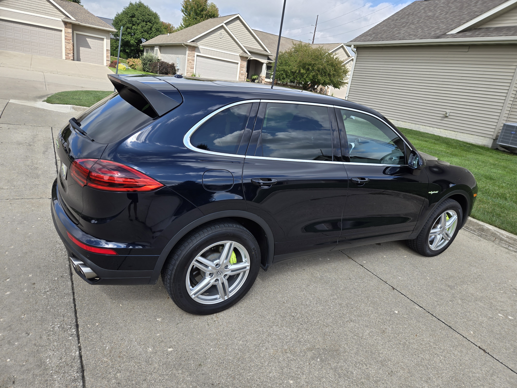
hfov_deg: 73.9
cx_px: 258
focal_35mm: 23
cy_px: 194
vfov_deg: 58.9
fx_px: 344
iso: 25
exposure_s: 1/1067
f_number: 1.8
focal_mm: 5.4
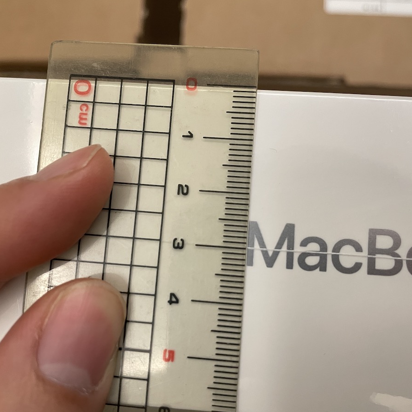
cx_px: 209
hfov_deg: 52.5
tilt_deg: -82.8
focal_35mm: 31
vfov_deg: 52.5
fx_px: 417
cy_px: 206
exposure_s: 1/60
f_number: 1.6
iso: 250
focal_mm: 4.2
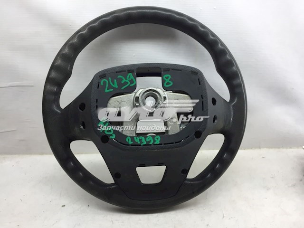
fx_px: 255
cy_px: 114
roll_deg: +0.2
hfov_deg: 61.7
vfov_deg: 48.2
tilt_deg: -22.2
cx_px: 152
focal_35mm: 29
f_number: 2.2
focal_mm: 4.15
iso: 40
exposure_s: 1/33
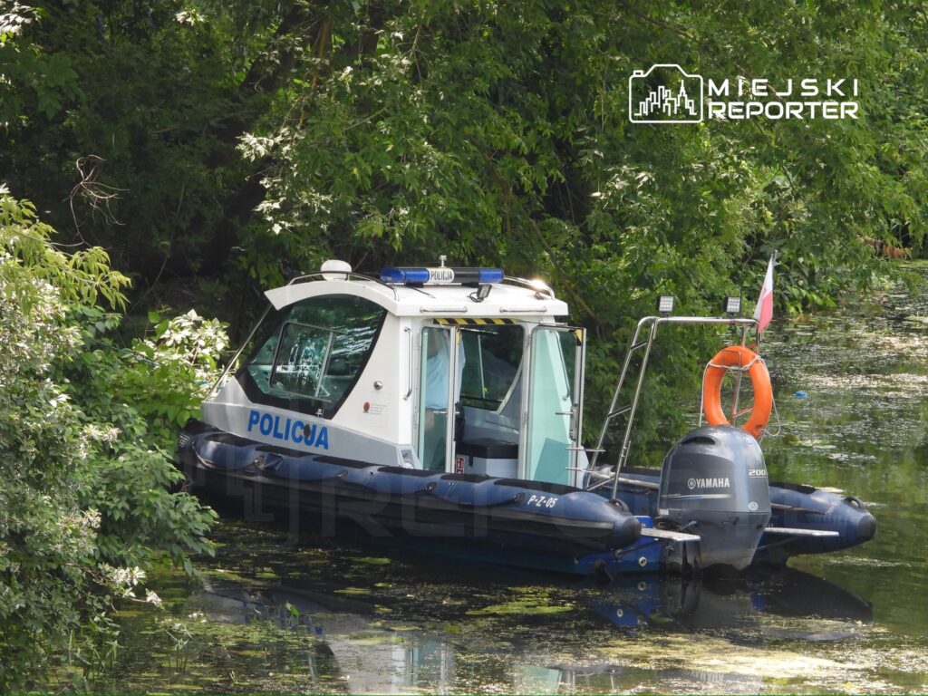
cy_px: 348
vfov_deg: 3.4
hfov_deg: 4.6
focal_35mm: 433
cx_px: 464
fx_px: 11608
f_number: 5
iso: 250
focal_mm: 77.8
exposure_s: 1/250
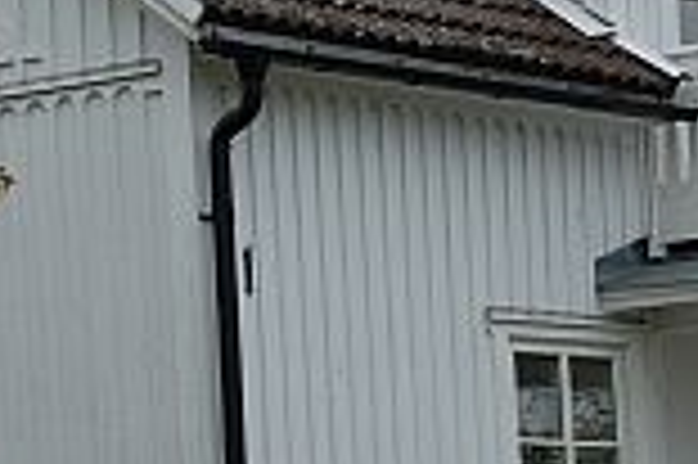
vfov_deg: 5.3
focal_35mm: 256
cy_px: 403
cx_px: 441
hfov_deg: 8.0
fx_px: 4958
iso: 200
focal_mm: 44
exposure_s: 1/200
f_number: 7.1
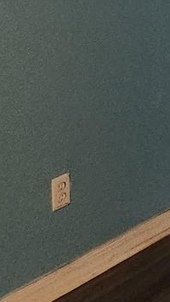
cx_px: 633
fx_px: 904
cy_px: -89
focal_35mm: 113
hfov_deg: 7.9
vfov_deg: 17.7
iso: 800
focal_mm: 5.4
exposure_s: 1/60
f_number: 1.8
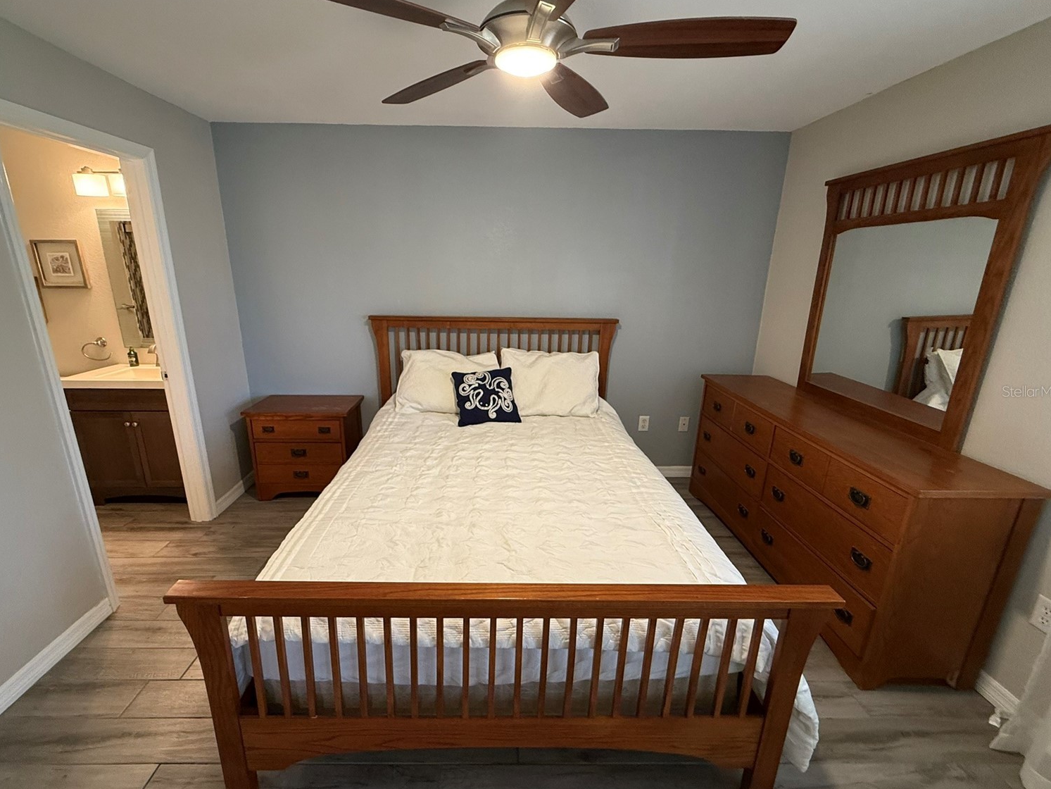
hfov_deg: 98.1
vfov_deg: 81.8
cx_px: 505
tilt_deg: -15.7
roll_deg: -1.2
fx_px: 455
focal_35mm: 15
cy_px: 391
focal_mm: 2.22
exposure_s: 1/60
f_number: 2.2
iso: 200
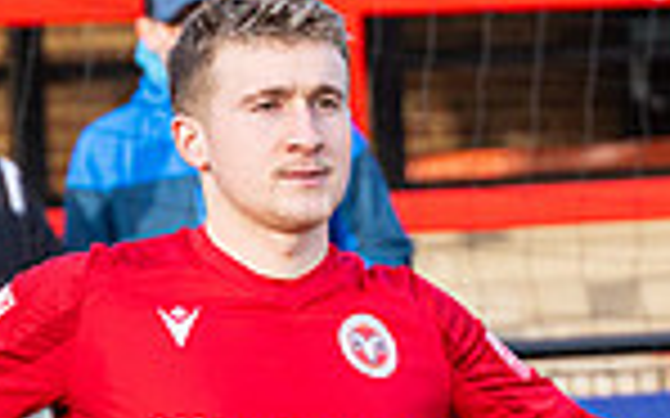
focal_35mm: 454
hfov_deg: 4.6
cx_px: 985
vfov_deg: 2.9
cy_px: 886
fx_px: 8287
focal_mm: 98
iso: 800
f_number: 4
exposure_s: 1/2000
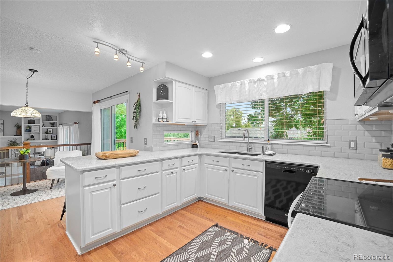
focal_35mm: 15
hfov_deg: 100.4
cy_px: 131
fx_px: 164
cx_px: 196
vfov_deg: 77.3
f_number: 10
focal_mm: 15
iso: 125
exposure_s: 1/1.67
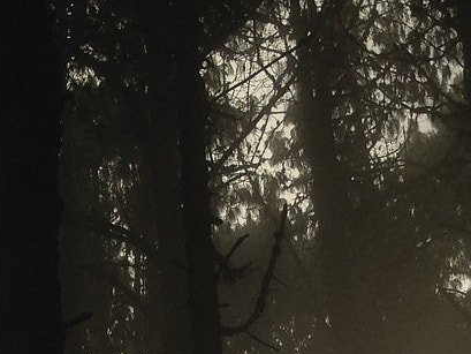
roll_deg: +0.6
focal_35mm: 129
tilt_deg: +27.8
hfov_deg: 15.0
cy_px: 617
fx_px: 1756
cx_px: 10
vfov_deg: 10.8
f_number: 2.4
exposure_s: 1/1466
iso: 50
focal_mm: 4.12
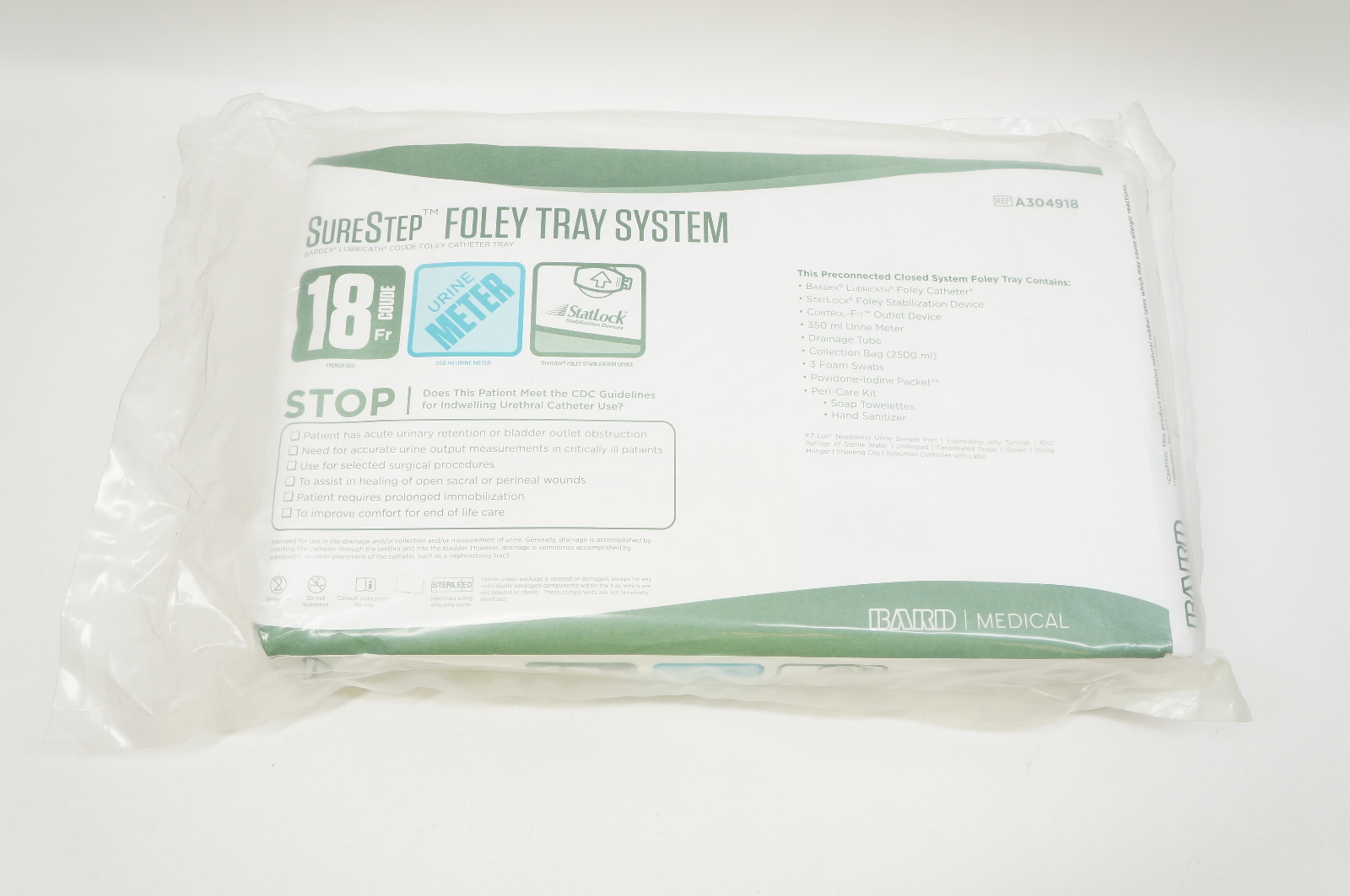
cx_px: 675
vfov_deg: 41.6
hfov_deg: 59.5
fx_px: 1180
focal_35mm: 32
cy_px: 448
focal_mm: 21
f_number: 6.3
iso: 400
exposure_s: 1/60
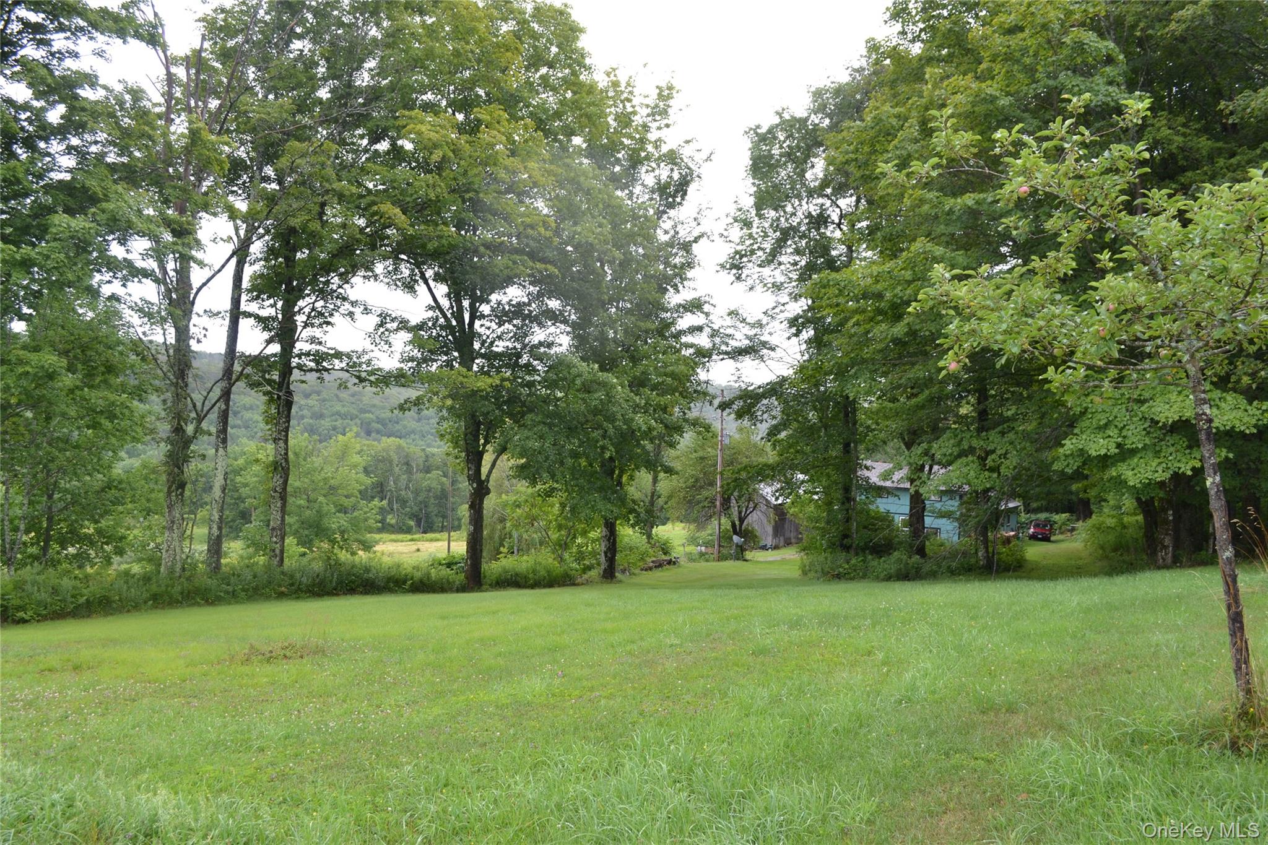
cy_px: 422
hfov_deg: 61.9
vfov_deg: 43.6
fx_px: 1057
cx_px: 634
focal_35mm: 30
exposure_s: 1/125
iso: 110
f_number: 5.6
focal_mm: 20
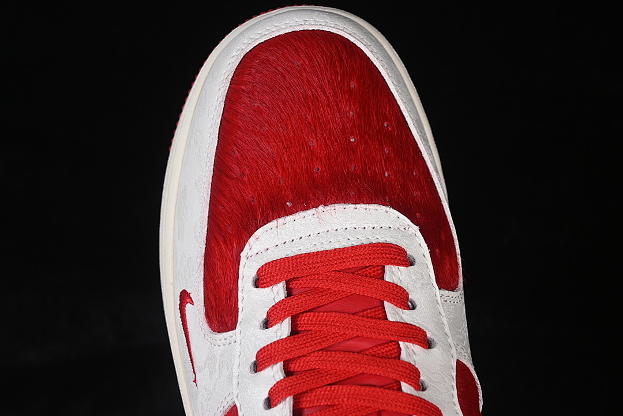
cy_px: 208
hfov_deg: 27.0
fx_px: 1298
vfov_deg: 18.2
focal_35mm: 75
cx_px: 312
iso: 160
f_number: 7.1
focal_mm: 50
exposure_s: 1/80
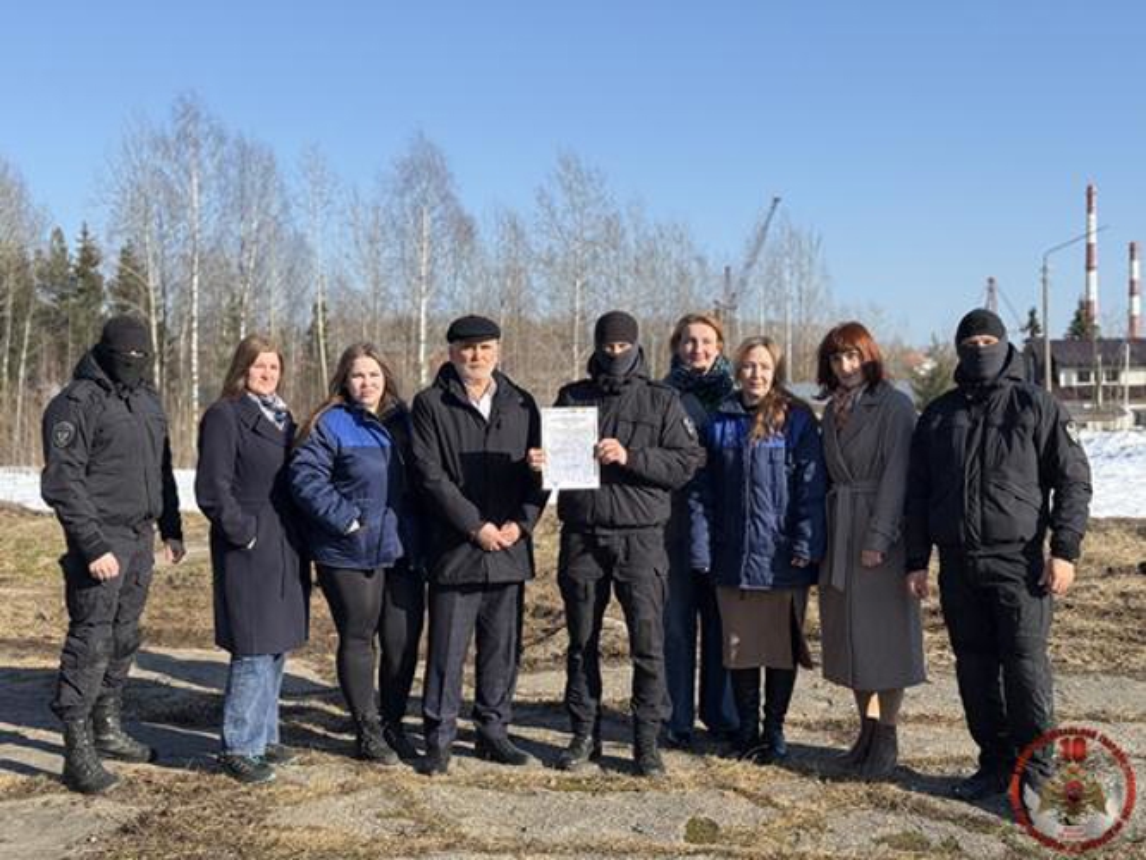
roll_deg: +1.2
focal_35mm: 48
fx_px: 1590
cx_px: 573
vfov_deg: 30.3
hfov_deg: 39.6
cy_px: 430
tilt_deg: -0.6
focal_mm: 6.76
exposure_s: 1/6024
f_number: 1.78
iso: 64
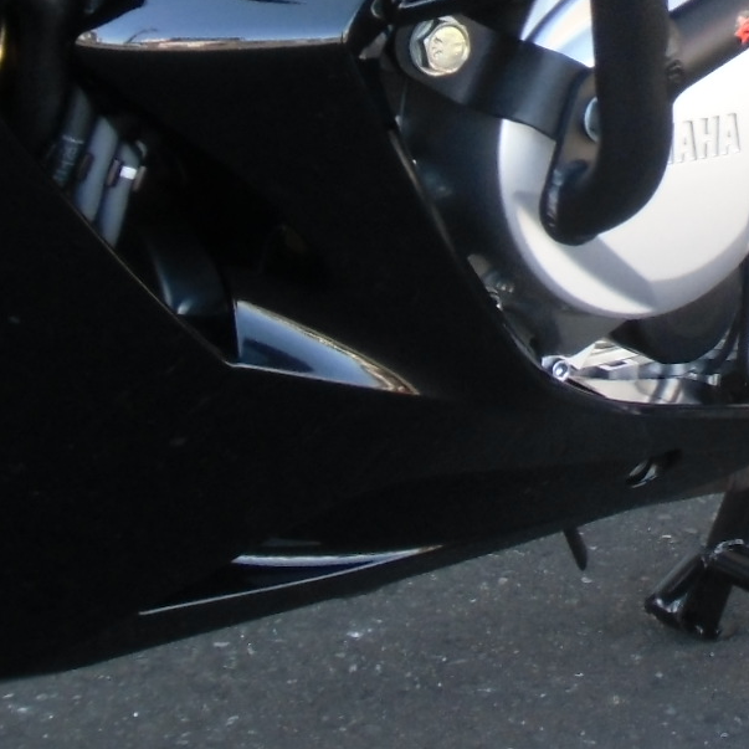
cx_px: 833
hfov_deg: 17.0
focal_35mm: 99
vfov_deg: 17.1
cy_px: -35
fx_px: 2424
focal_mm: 5.93
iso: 200
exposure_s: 1/80
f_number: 3.7
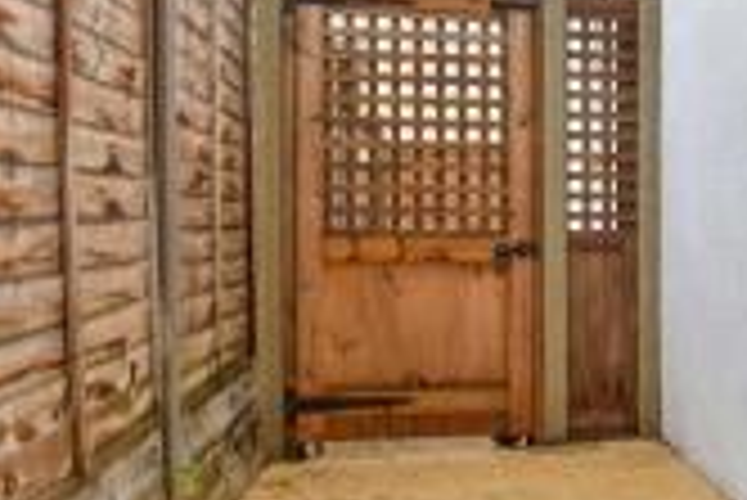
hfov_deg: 41.2
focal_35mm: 43
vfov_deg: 31.2
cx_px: 698
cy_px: 218
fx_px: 893
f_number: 8
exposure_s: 1/20
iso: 160
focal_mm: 10
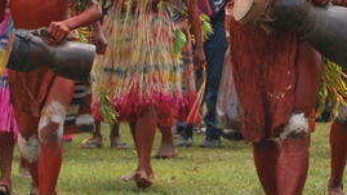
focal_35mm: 258
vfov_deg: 4.7
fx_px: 2369
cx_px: 275
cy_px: -25
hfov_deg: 8.4
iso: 100
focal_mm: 55
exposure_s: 1/160
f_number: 6.3
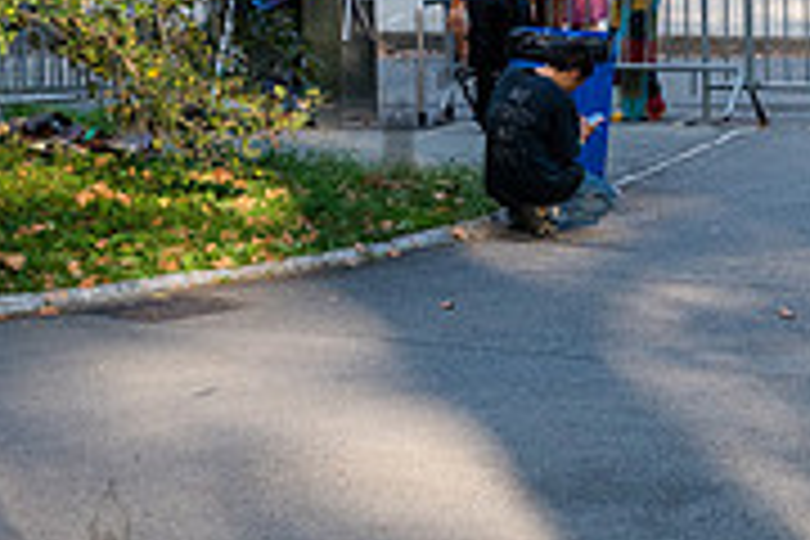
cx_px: 976
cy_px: -97
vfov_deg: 7.2
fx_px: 4252
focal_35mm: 189
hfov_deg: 10.7
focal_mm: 58
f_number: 4
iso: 1000
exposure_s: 1/800
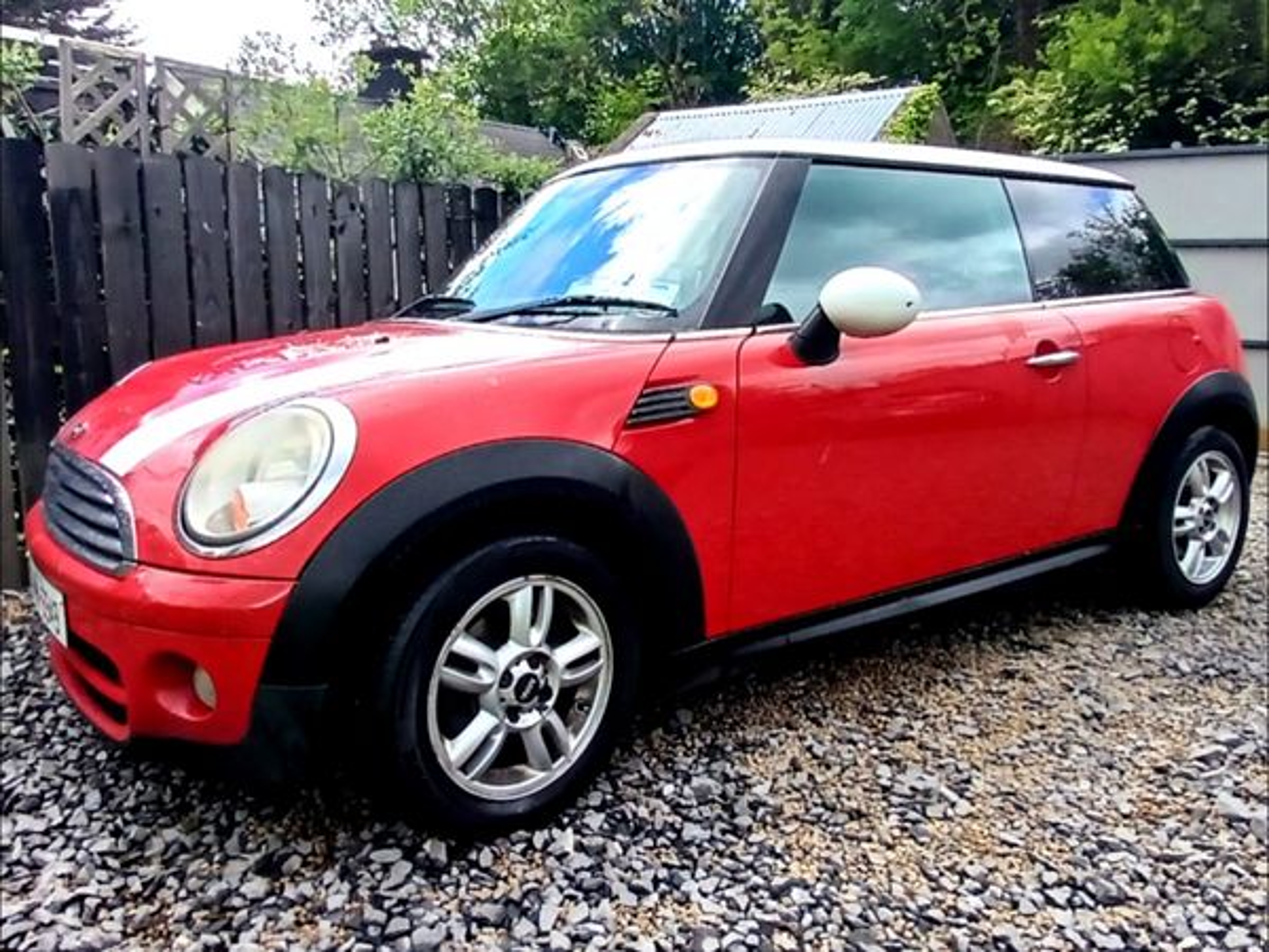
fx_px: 623
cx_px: 634
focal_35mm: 17
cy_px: 476
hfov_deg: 91.0
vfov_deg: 74.7
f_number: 2.2
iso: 50
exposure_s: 1/125
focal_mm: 1.4
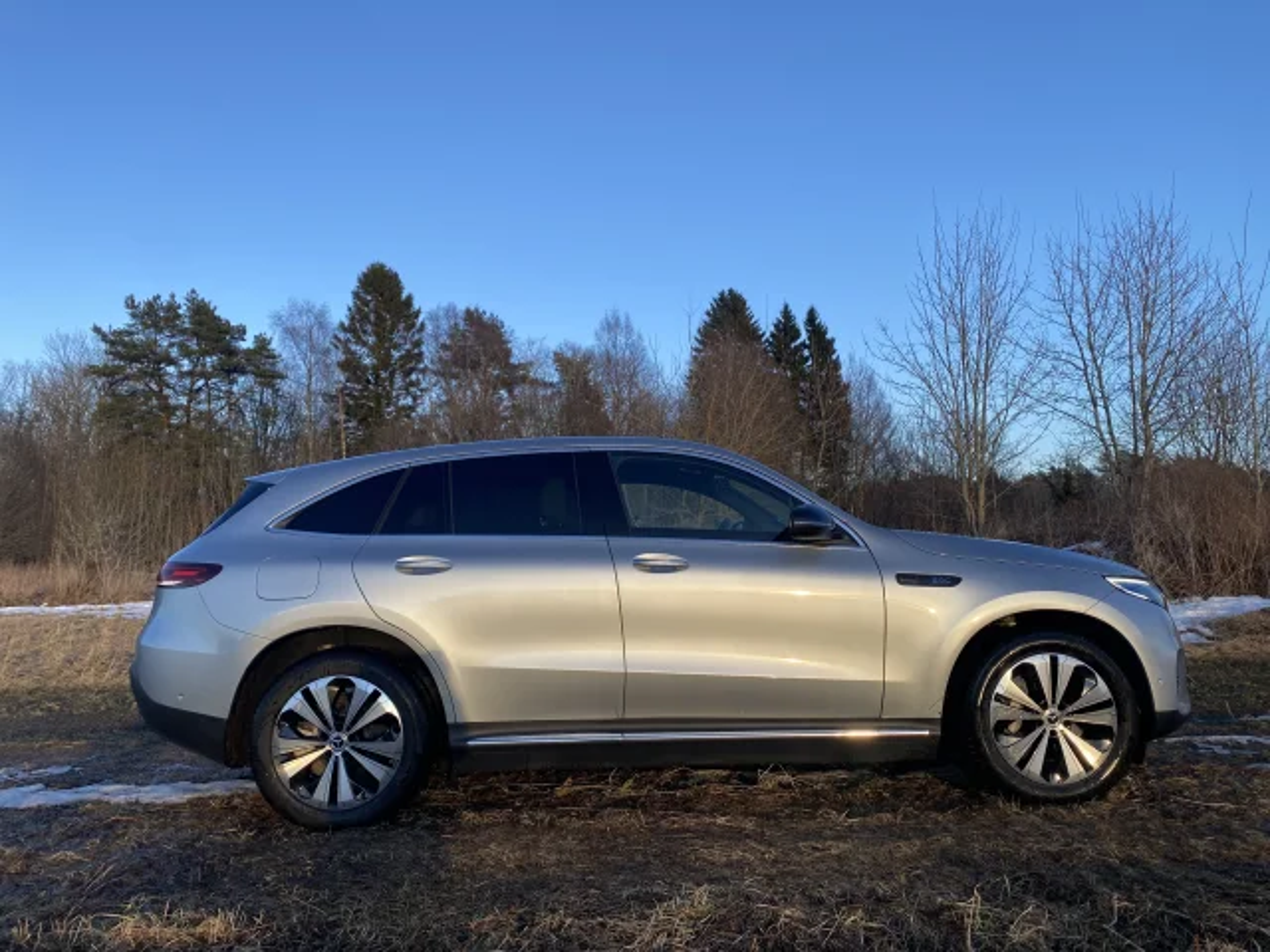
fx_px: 954
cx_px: 635
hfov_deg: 67.3
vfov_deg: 53.1
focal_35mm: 26
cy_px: 476
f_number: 1.8
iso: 32
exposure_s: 1/864
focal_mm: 4.25
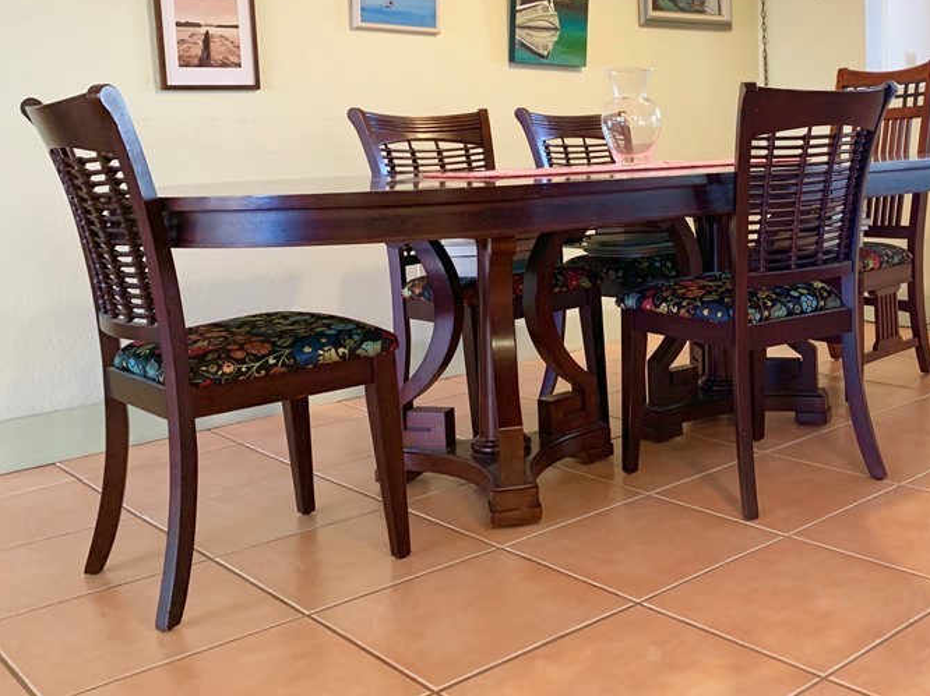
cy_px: 239
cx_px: 691
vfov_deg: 35.6
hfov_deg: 45.3
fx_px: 1074
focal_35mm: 40
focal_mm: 4.25
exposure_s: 1/60
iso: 160
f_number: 1.8
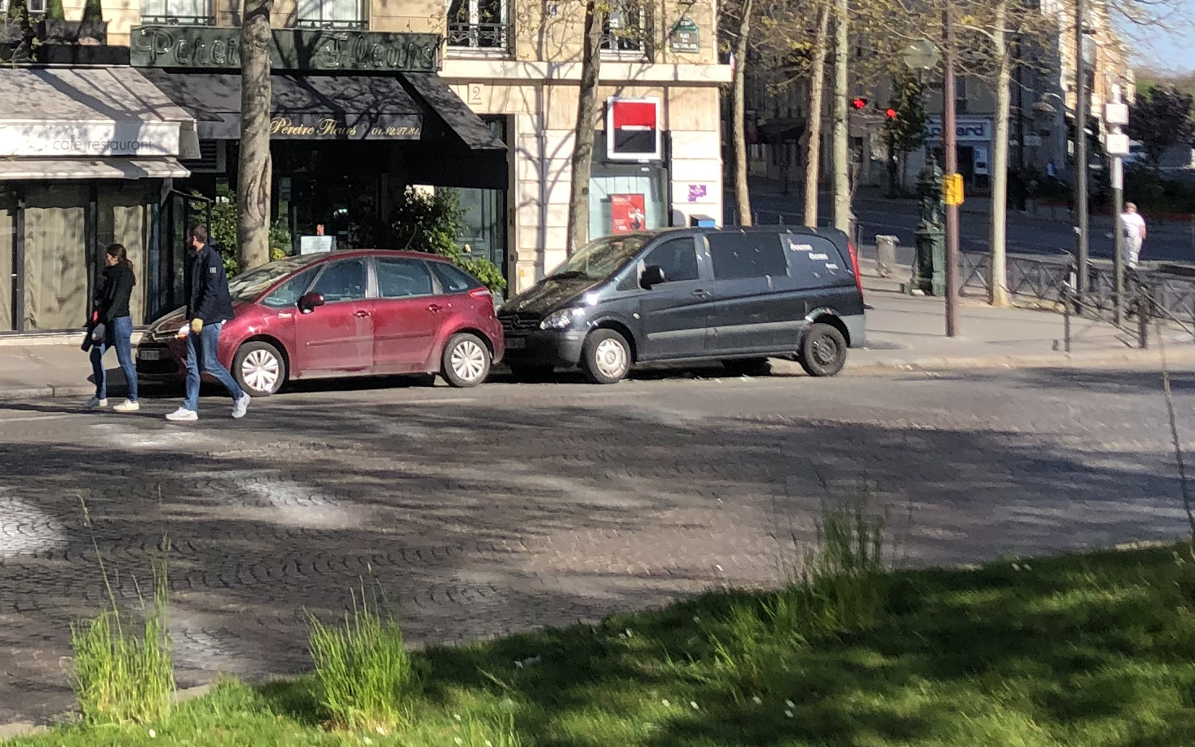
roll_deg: +0.8
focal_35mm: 81
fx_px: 2638
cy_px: 28
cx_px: 297
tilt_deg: +2.3
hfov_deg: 25.2
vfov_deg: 15.8
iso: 20
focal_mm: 4
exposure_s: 1/1675
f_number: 1.8
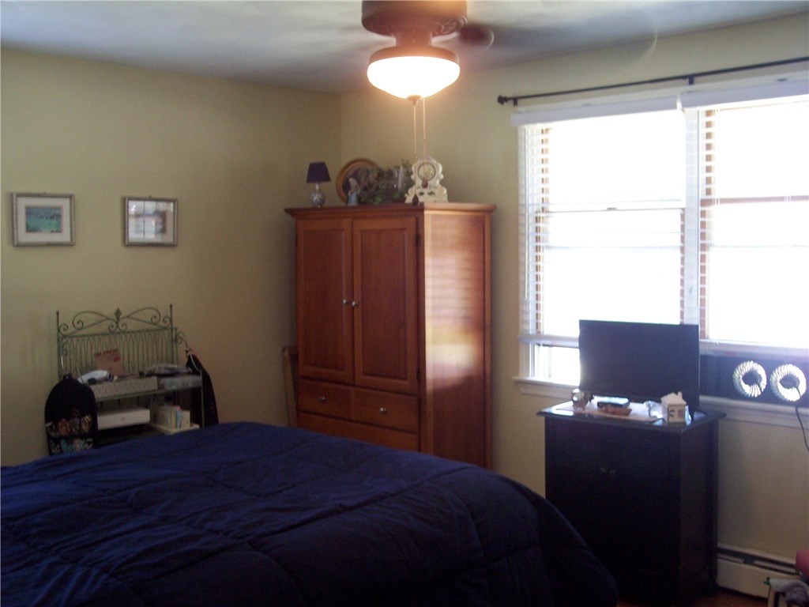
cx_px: 404
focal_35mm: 39
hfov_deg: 47.9
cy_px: 304
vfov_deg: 36.8
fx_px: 911
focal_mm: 8
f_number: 3.4
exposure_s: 1/8
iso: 200
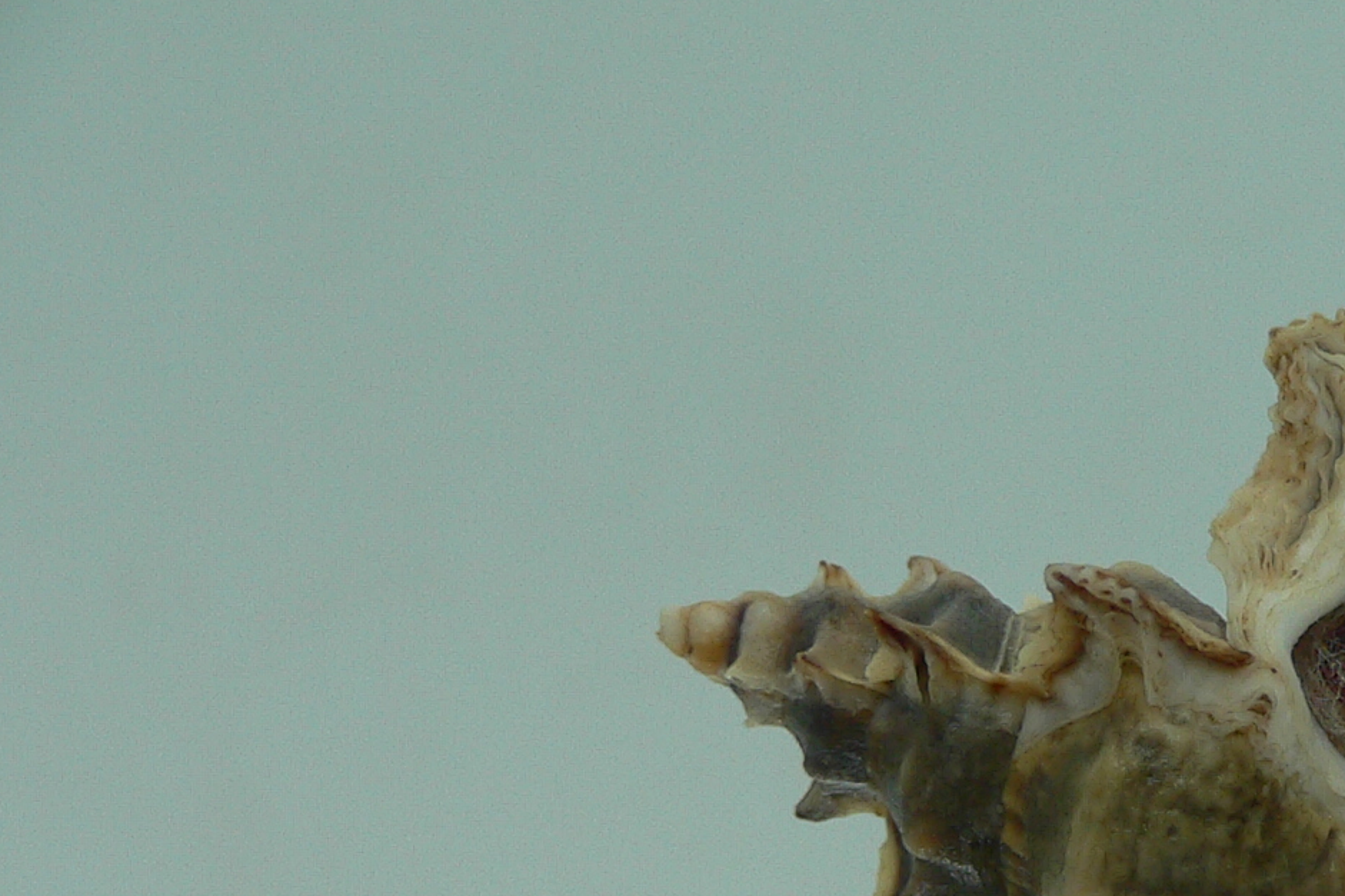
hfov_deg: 24.8
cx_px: 1352
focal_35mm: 78
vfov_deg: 17.1
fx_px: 2913
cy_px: 912
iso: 80
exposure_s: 1/60
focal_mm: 4.6
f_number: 2.8
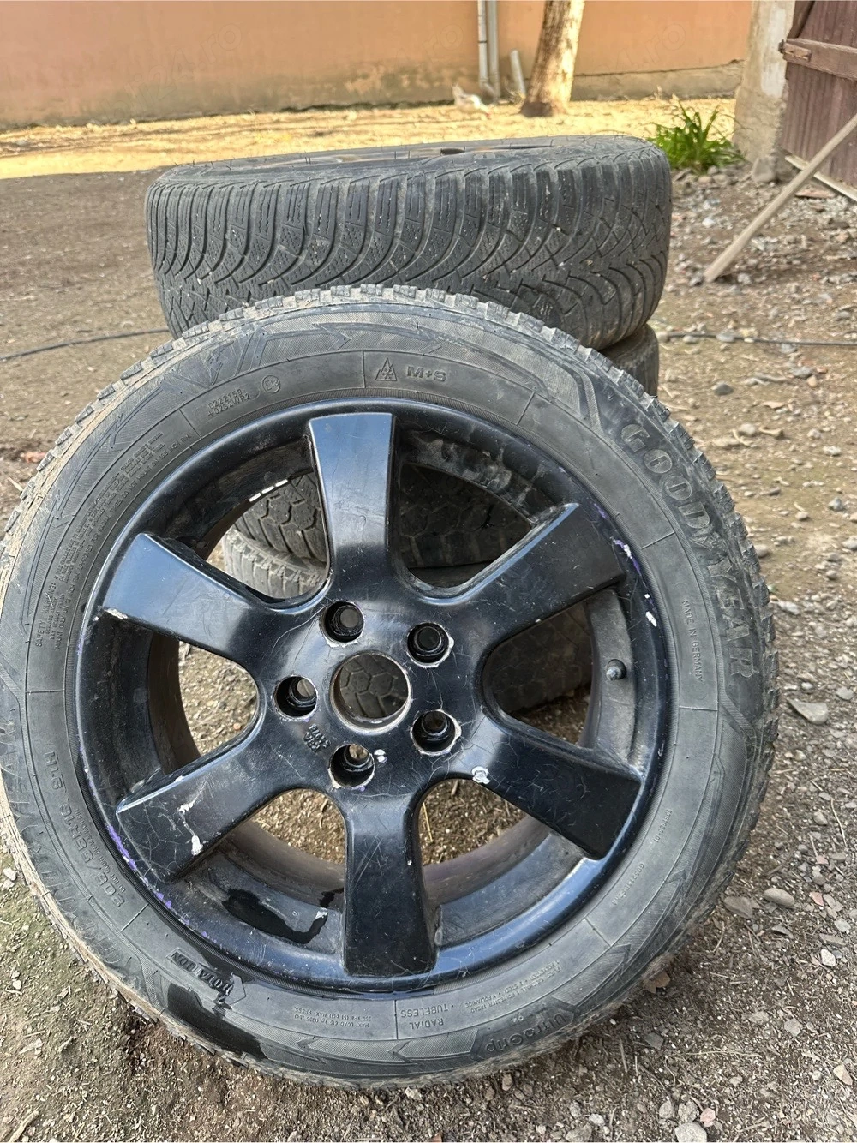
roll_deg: +2.4
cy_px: 572
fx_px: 792
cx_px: 428
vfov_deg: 71.6
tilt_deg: -30.5
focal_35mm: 24
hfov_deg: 56.8
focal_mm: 6.86
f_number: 1.78
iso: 100
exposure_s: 1/171
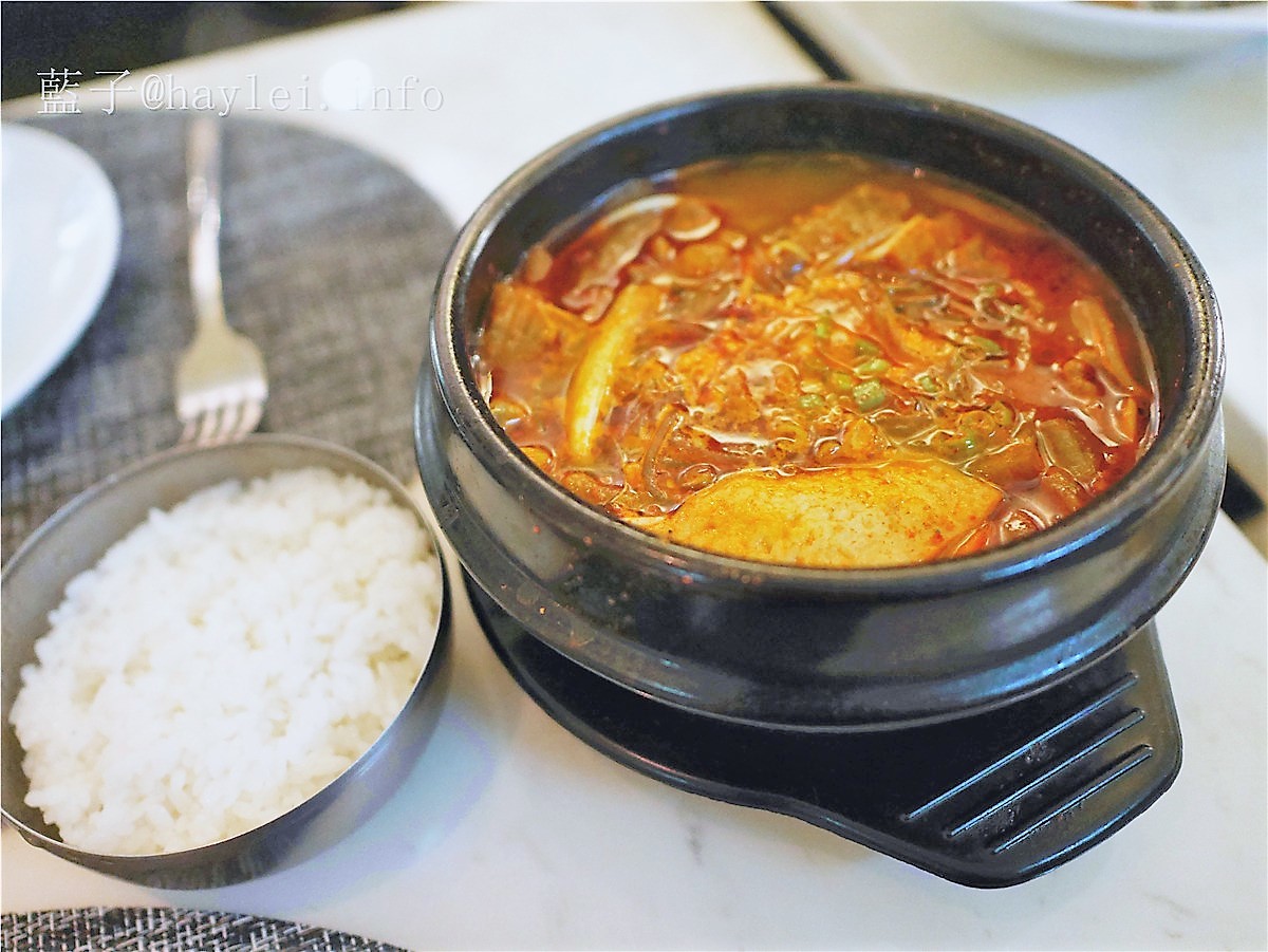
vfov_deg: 46.8
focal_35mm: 30
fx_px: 1099
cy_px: 476
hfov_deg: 59.9
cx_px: 634
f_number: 1.7
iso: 2500
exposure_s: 1/60
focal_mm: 15
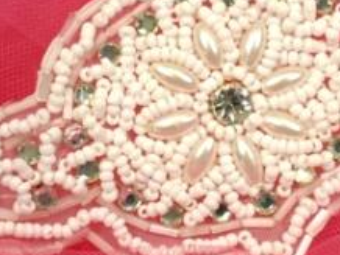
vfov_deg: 9.5
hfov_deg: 12.6
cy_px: 129
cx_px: 225
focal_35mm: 156
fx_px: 1534
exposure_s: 1/125
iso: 80
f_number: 4.4
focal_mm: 13.7
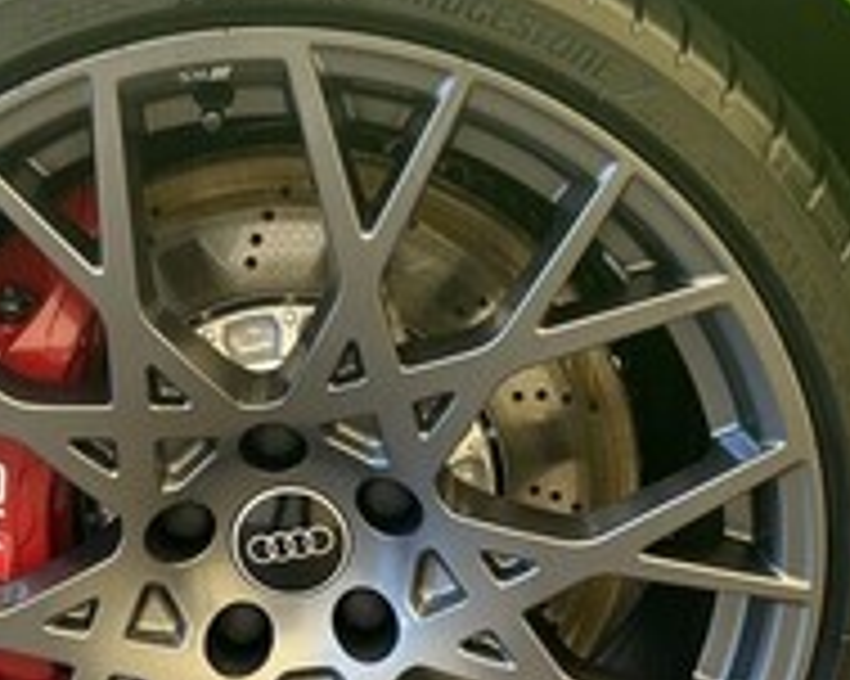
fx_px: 1861
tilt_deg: -22.7
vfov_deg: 20.5
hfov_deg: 25.7
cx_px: 369
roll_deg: -2.5
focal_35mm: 74
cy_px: 538
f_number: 1.5
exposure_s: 1/121
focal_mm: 5.7
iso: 125
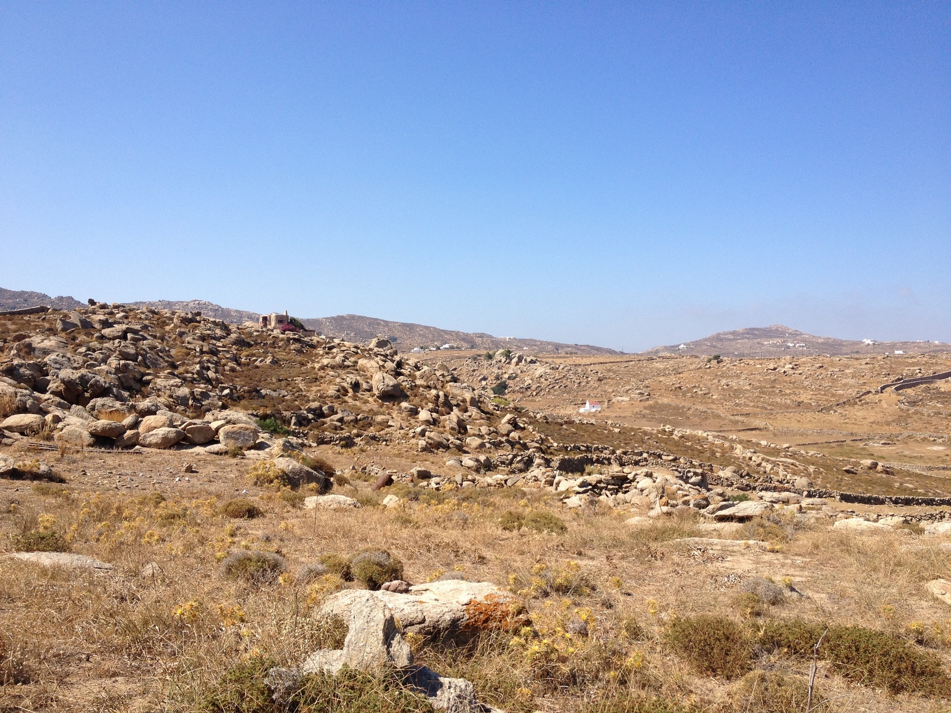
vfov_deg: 40.7
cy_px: 356
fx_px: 962
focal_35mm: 35
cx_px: 476
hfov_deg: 52.6
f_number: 2.4
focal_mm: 4.28
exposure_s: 1/1623
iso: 50
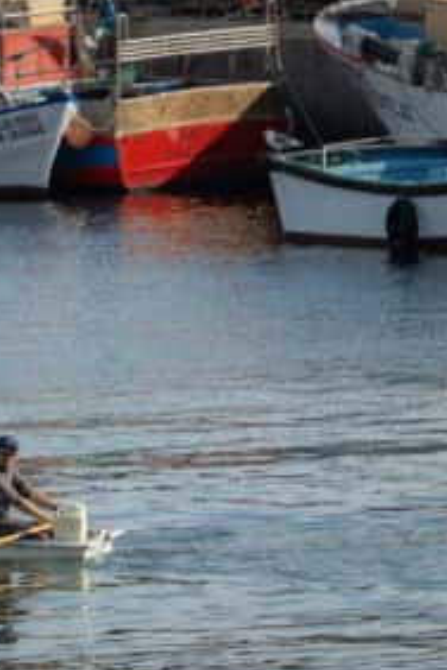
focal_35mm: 573
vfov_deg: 3.6
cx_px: -114
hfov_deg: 2.4
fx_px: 10671
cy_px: 144
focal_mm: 158
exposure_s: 1/2500
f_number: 2.8
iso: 125
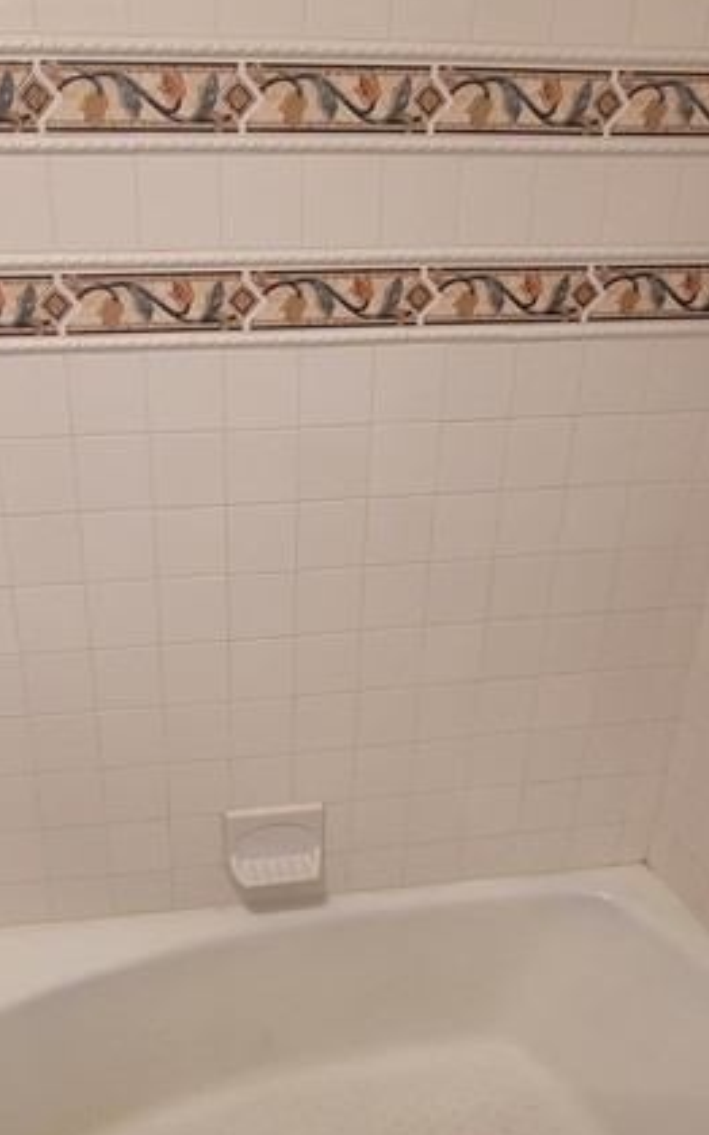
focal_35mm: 25
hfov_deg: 48.3
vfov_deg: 72.0
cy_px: 664
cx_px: 225
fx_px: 773
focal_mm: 2.2
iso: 64
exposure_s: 1/60
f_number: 2.2
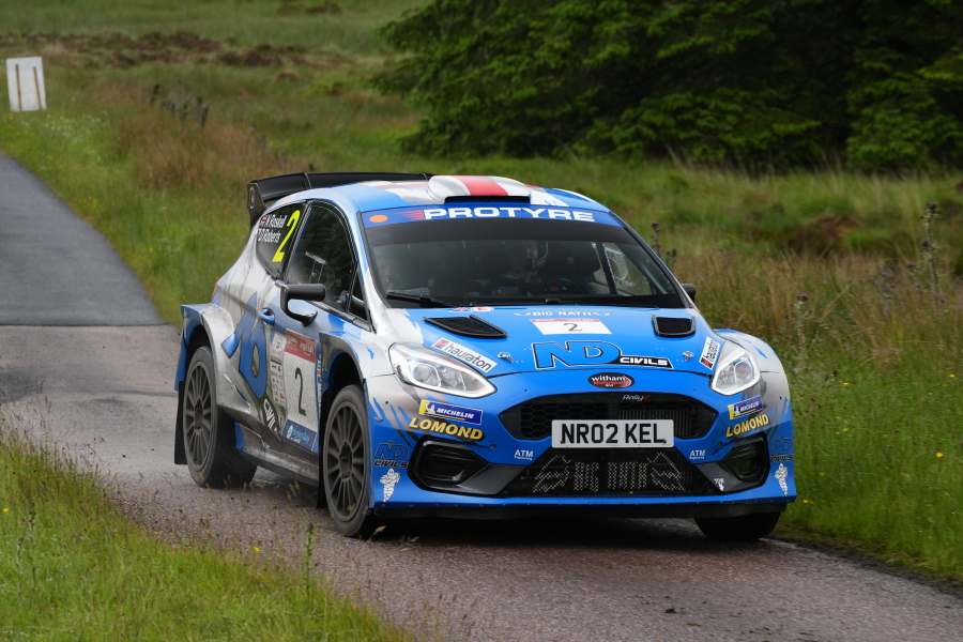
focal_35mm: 229
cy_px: 321
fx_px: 6125
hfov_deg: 9.0
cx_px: 482
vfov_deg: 6.0
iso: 1250
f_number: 11
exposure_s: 1/500
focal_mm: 229
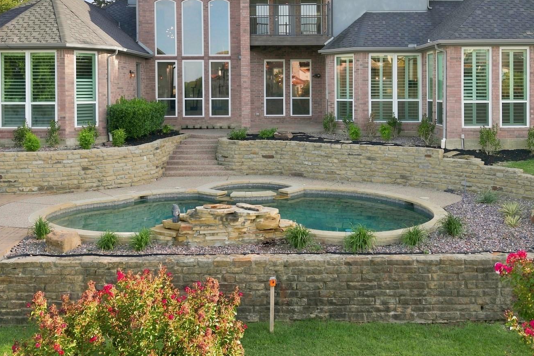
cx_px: 282
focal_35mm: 39
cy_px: 95
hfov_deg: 49.5
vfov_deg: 33.6
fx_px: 578
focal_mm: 8.7
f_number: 1.8
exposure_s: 1/30
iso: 100
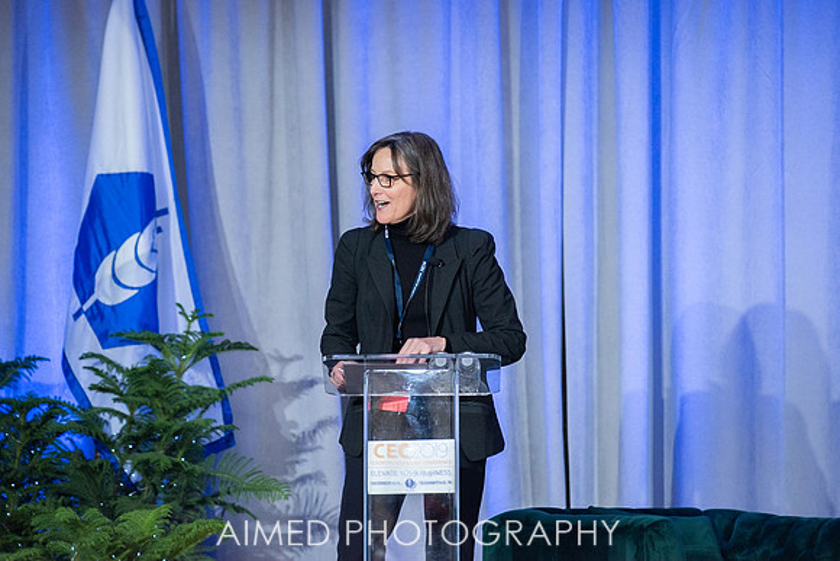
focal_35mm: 227
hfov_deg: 9.1
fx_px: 5290
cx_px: 389
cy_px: 243
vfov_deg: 6.1
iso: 1250
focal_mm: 200
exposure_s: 1/200
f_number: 4
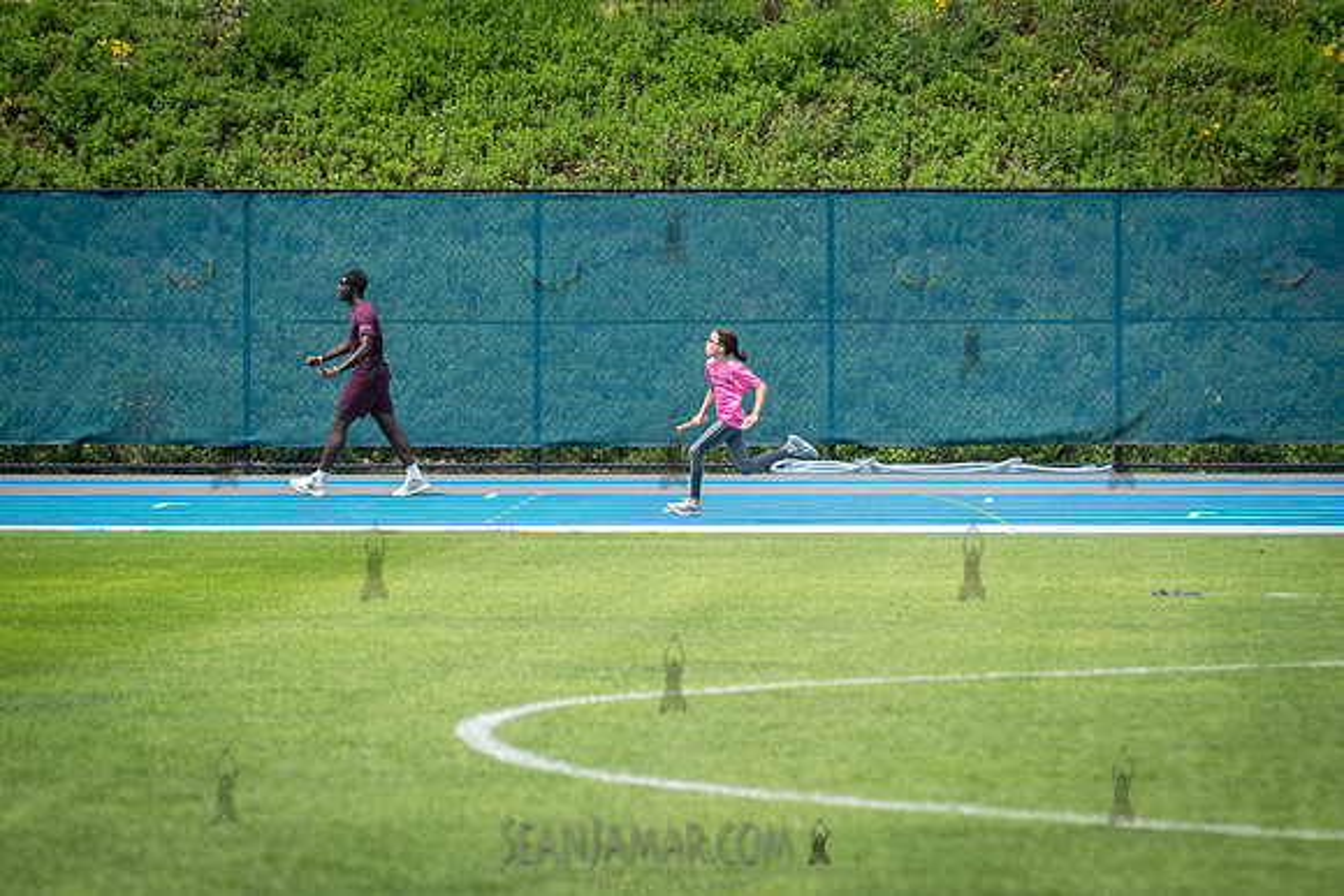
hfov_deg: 7.0
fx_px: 10981
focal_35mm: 294
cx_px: 672
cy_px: 448
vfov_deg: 4.7
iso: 160
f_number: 5
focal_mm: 200
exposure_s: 1/1000
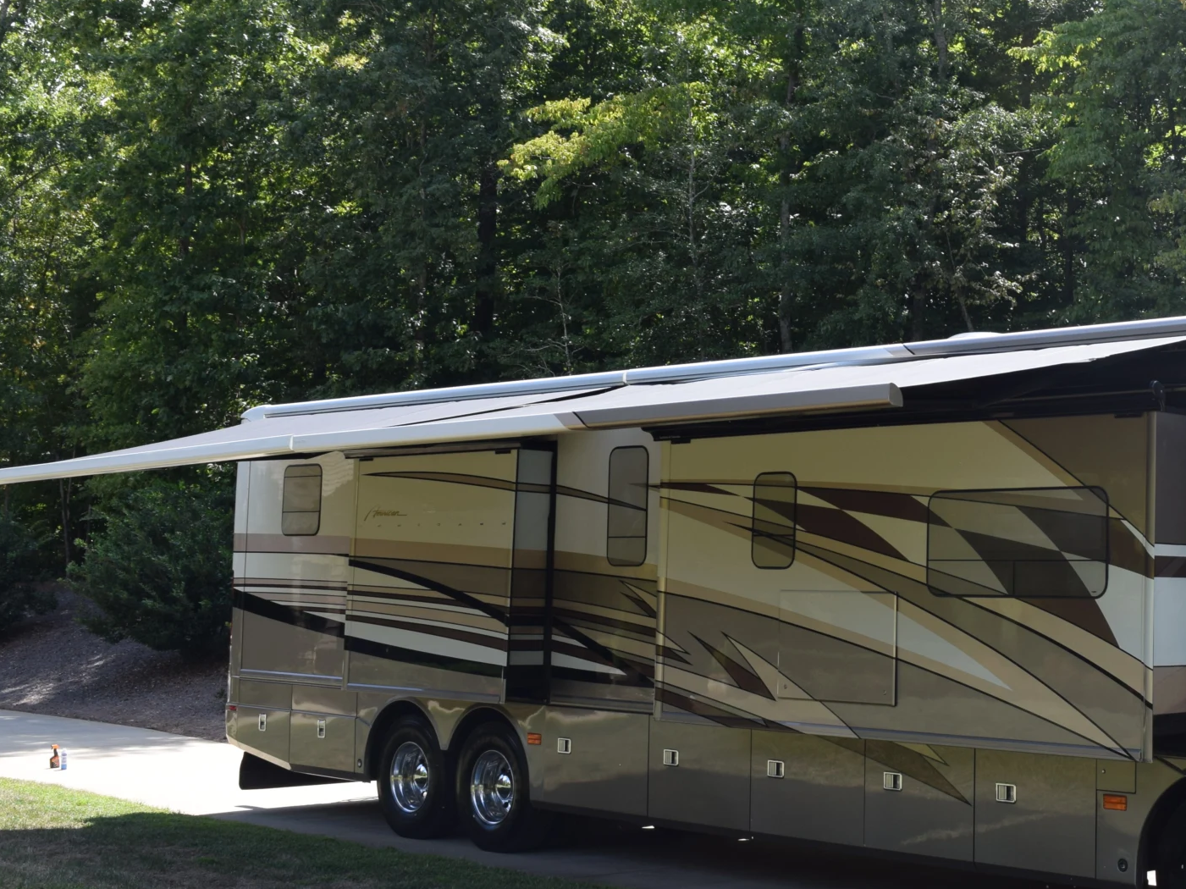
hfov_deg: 32.1
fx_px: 1987
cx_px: 988
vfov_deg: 25.2
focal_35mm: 58
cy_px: 362
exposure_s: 1/250
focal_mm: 22
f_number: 8
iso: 250
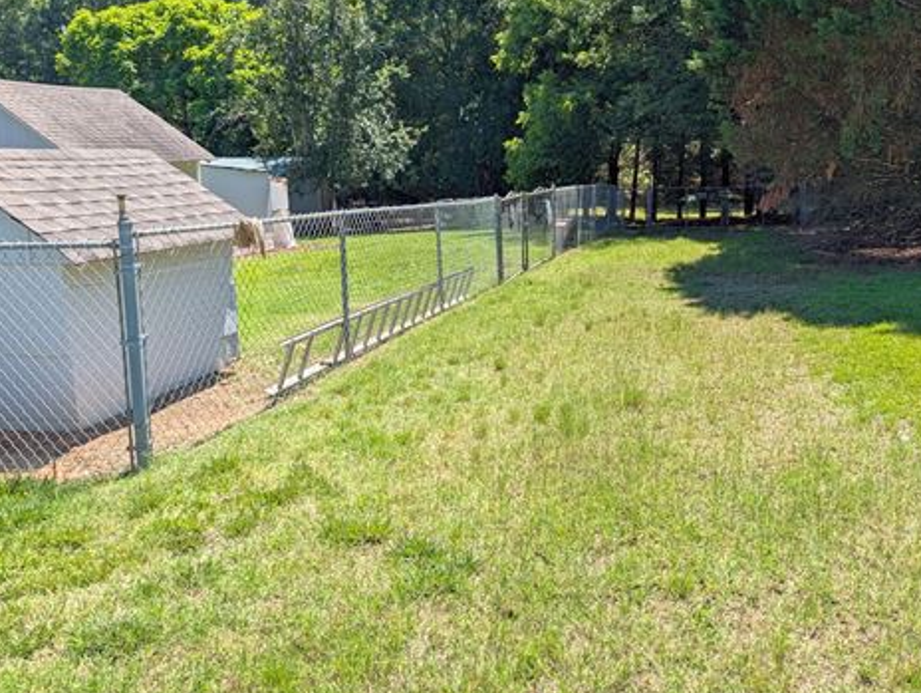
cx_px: 593
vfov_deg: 42.8
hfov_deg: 54.5
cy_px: 272
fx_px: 879
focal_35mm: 33
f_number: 1.68
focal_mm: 6.9
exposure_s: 1/680
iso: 21
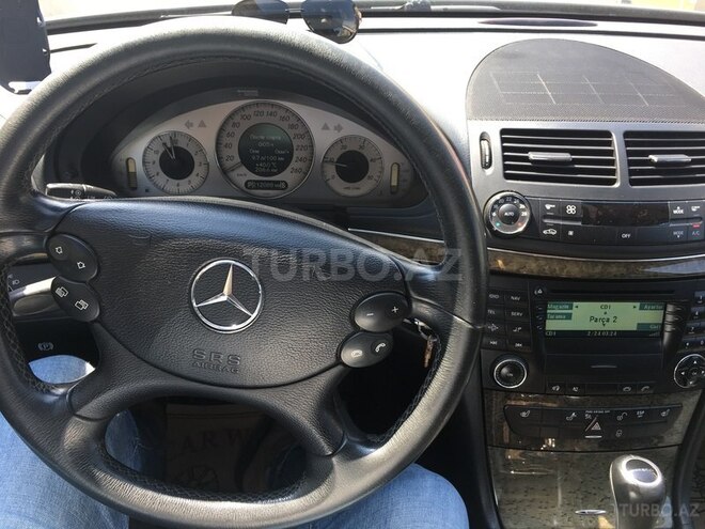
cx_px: 352
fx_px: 591
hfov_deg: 61.7
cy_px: 264
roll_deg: +0.0
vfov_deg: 48.2
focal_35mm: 29
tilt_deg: -32.2
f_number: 2.2
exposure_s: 1/100
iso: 25
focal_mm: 4.15
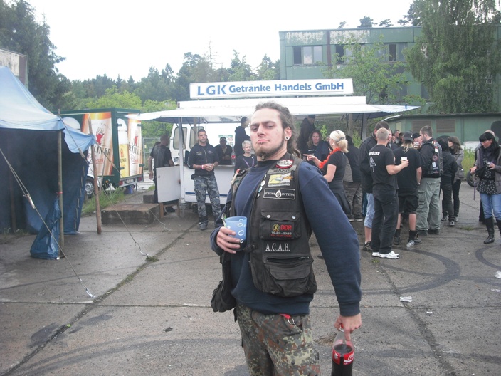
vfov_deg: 37.7
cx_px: 250
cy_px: 188
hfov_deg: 49.0
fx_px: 550
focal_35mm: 38
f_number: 2.8
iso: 100
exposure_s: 1/100
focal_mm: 6.2
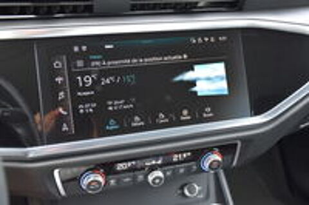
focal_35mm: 40
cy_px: 102
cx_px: 154
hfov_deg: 48.0
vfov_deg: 32.9
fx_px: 347
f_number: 4
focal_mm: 27
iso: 1000
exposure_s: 1/60
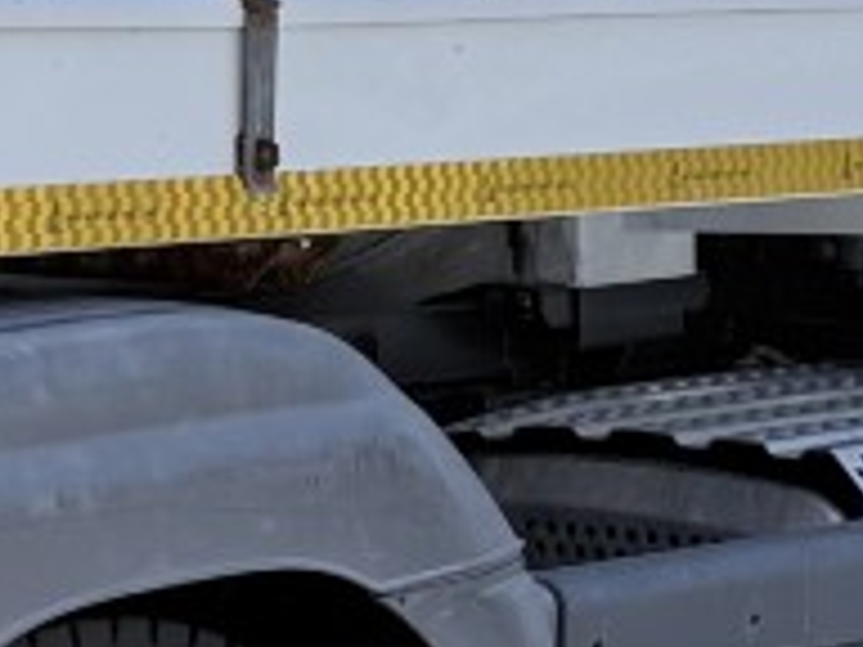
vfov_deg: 8.2
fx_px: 4488
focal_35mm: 180
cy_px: 130
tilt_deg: -5.0
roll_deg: -0.2
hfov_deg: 10.7
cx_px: -243
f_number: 1.78
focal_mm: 6.76
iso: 100
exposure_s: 1/2445
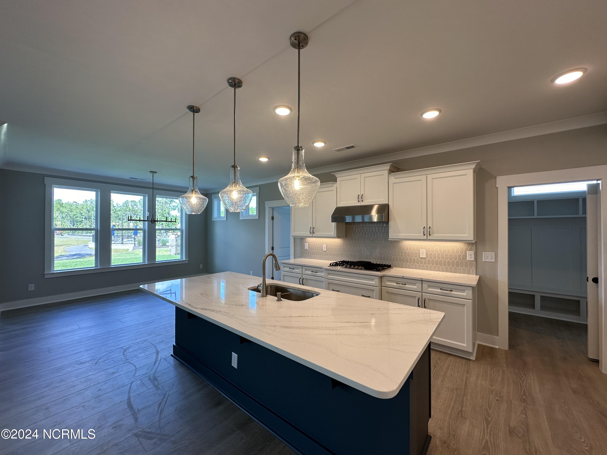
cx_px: 304
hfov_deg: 102.1
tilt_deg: +0.9
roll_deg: +0.3
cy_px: 228
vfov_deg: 85.7
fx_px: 245
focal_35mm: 14
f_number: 2.2
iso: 80
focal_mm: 2.22
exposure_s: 1/120
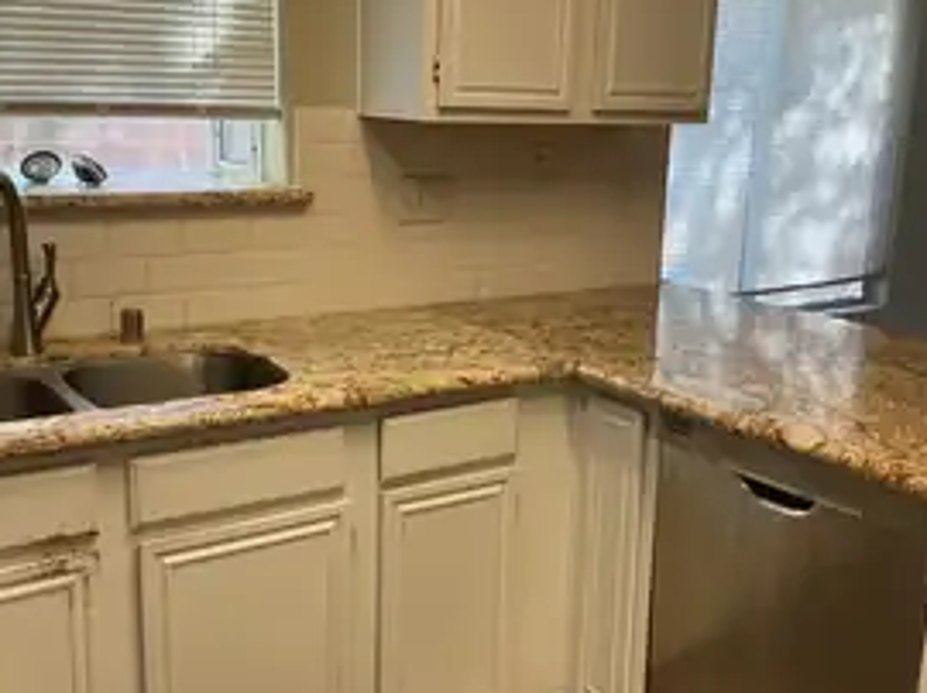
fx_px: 1150
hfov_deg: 43.9
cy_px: 364
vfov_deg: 33.5
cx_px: 494
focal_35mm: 43
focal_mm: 3
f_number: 1.8
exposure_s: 1/60
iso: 64
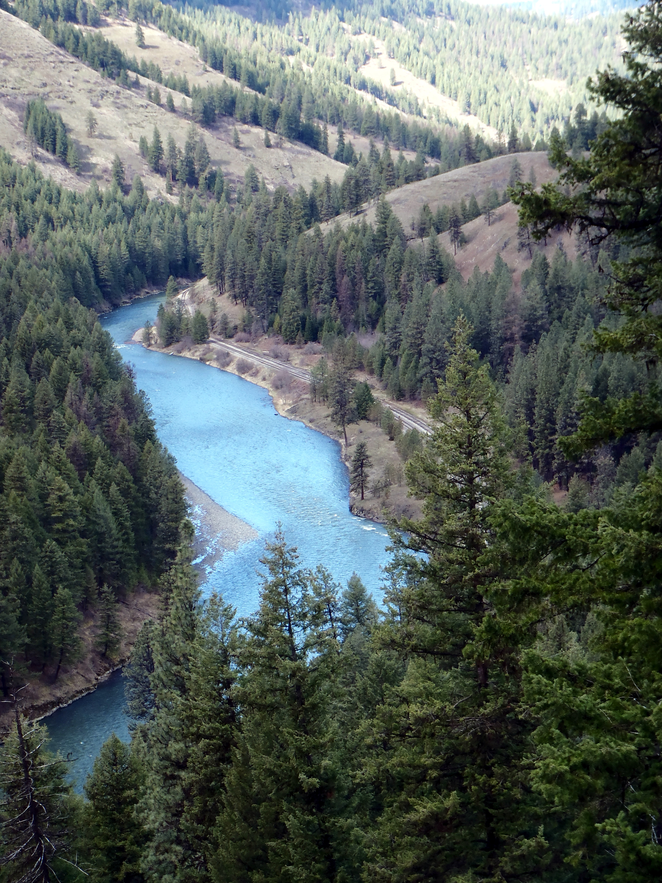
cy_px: 442
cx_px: 331
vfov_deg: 29.8
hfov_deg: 22.6
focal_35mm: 65
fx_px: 1657
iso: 100
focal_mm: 11.76
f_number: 4.7
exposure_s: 1/80
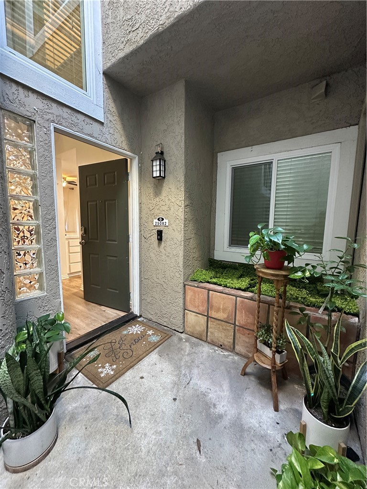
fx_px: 198
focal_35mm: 14
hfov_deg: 85.7
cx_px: 184
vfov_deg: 102.1
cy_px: 244
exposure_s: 1/60
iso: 500
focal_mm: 2.22
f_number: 2.2
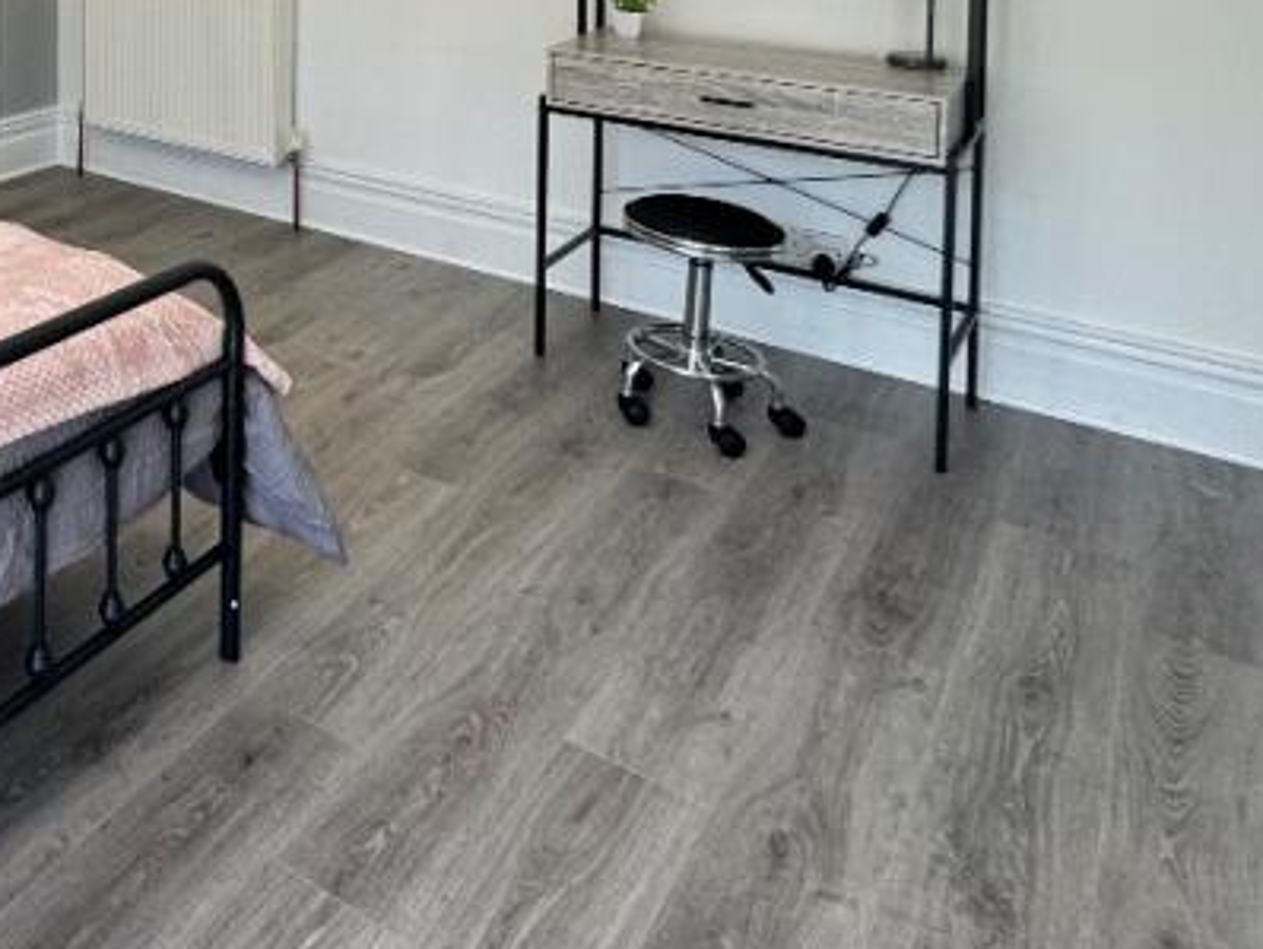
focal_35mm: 36
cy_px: -136
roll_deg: +0.0
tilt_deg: -2.5
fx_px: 1314
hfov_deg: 44.1
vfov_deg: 33.6
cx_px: 10
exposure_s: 1/99
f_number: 2.2
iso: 125
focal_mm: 2.22
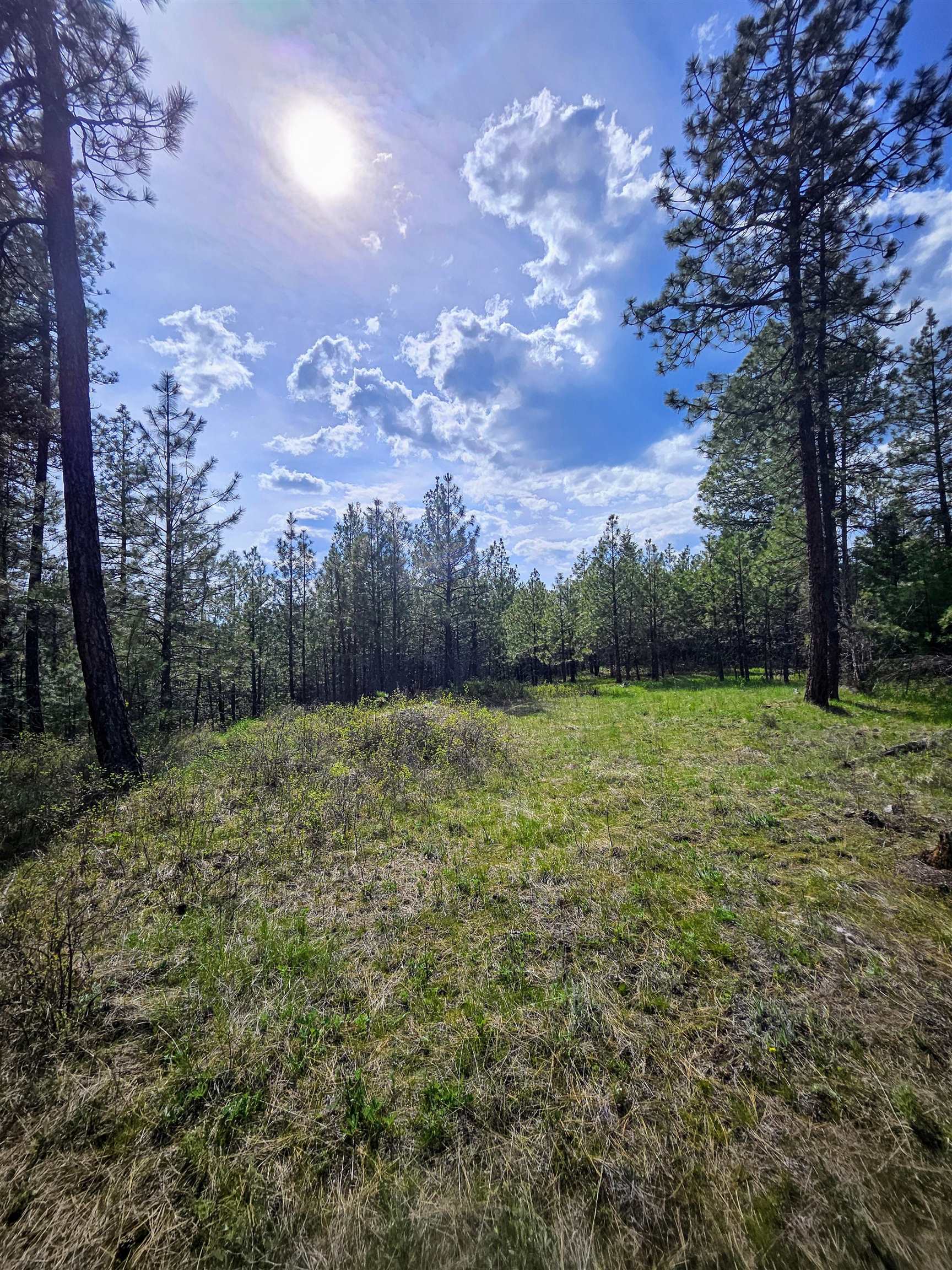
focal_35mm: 13
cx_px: 476
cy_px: 635
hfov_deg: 89.9
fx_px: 477
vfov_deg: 106.2
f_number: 2.2
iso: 32
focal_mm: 1.74
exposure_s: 1/2534
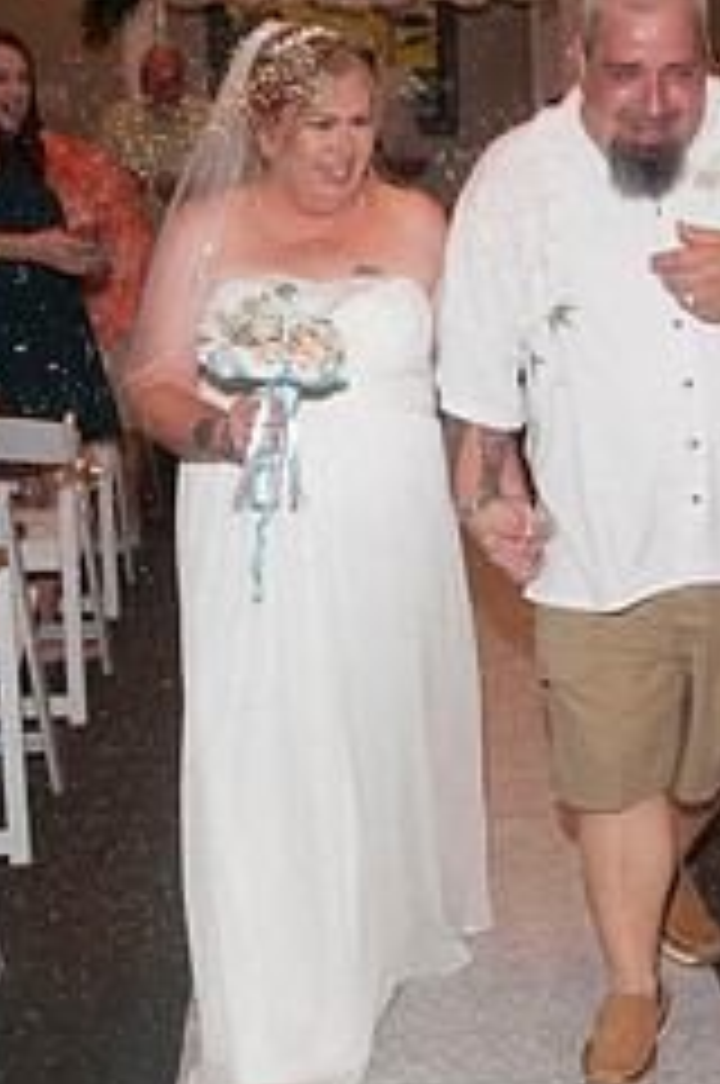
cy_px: 571
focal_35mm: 56
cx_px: 466
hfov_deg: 24.0
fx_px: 1685
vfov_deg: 35.7
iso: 800
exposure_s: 1/60
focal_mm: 20
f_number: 5.6
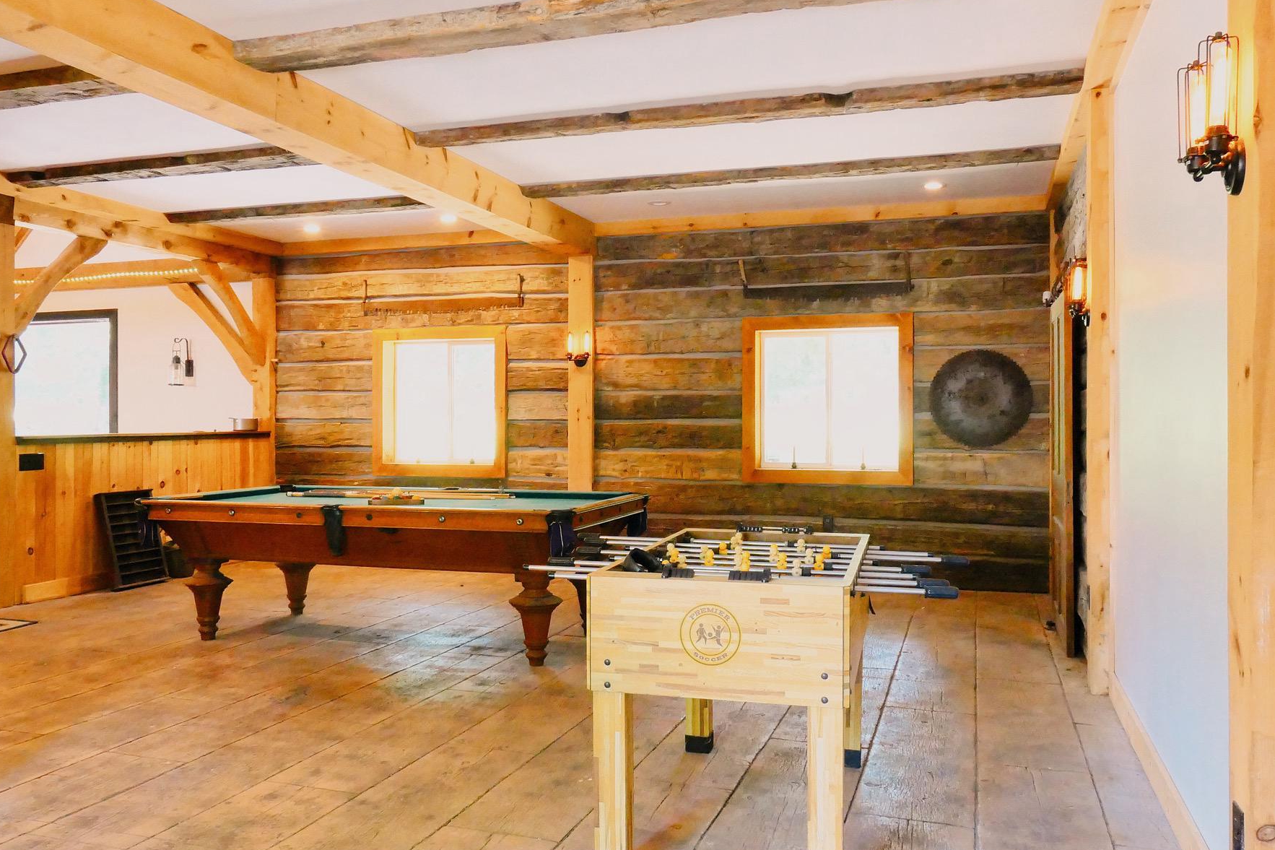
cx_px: 615
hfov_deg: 63.6
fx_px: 1027
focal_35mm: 29
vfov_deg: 45.0
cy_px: 417
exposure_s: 1/13
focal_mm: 9.12
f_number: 8
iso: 1600
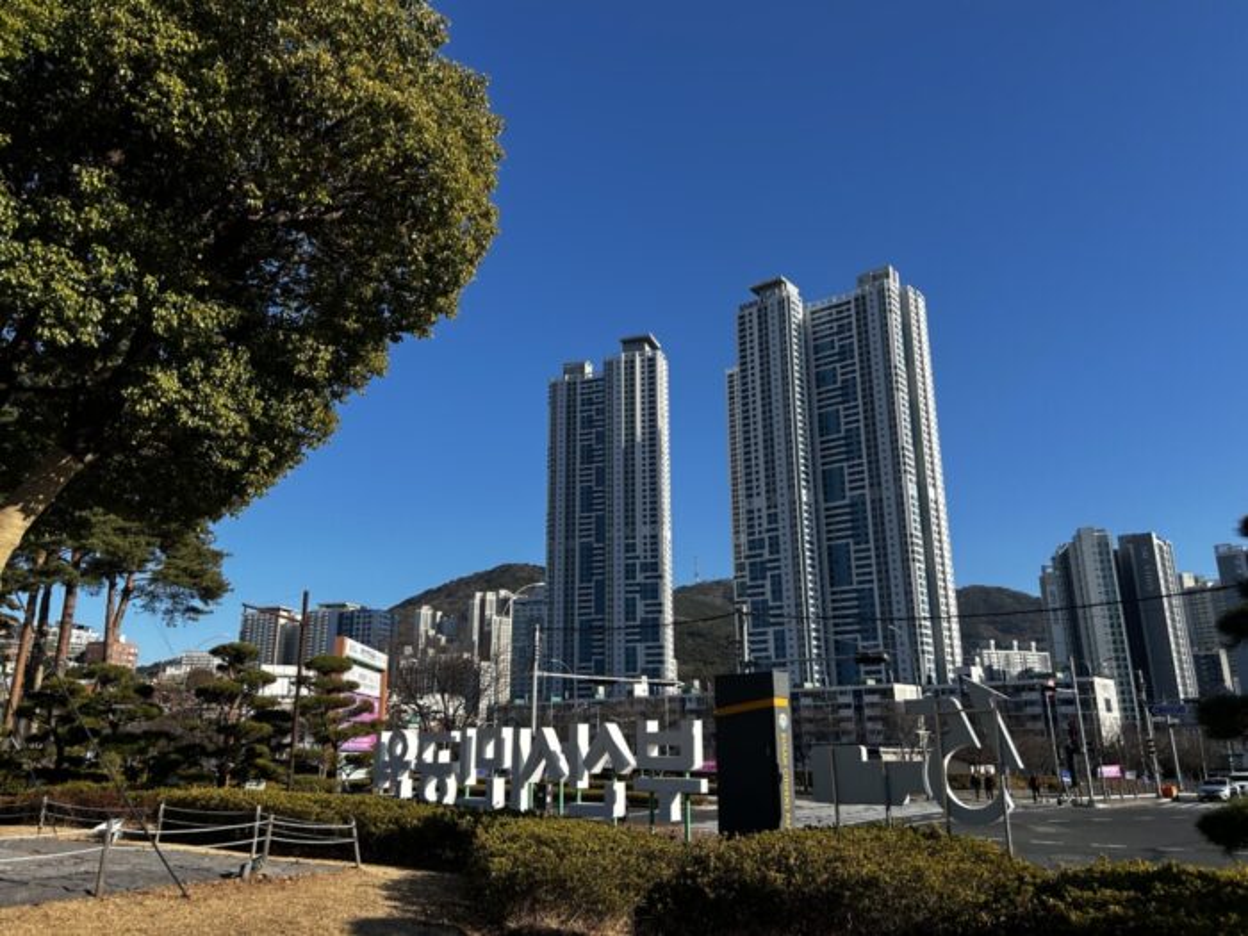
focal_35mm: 26
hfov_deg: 67.3
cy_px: 468
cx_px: 624
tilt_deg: +15.9
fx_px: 937
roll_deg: +1.5
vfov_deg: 53.1
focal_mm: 5.7
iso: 50
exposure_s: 1/3165
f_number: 1.5
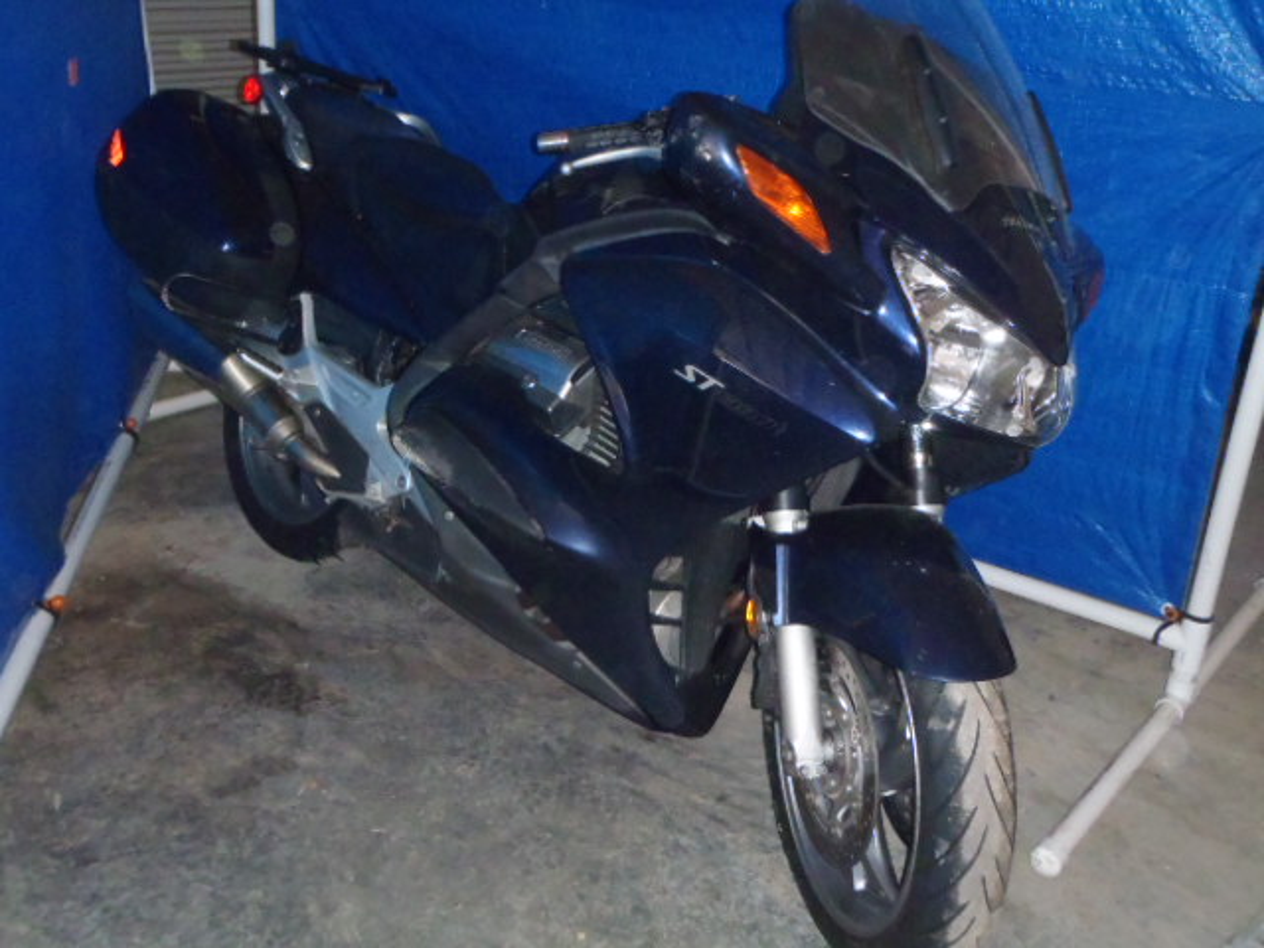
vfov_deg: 39.7
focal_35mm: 36
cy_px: 474
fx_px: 1315
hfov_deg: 51.4
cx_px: 632
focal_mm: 6.53
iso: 800
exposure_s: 1/40
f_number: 4.1
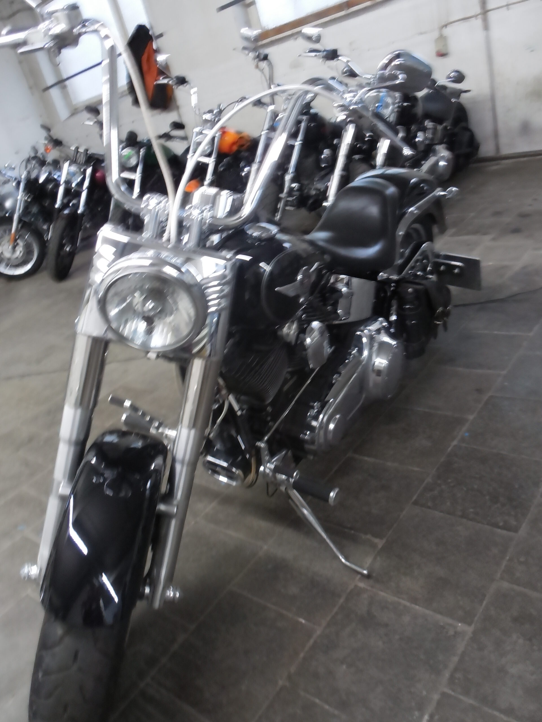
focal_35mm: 28
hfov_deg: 49.7
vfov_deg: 63.4
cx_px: 271
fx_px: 585
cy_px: 361
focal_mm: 5
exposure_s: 1/4
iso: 400
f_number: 3.5
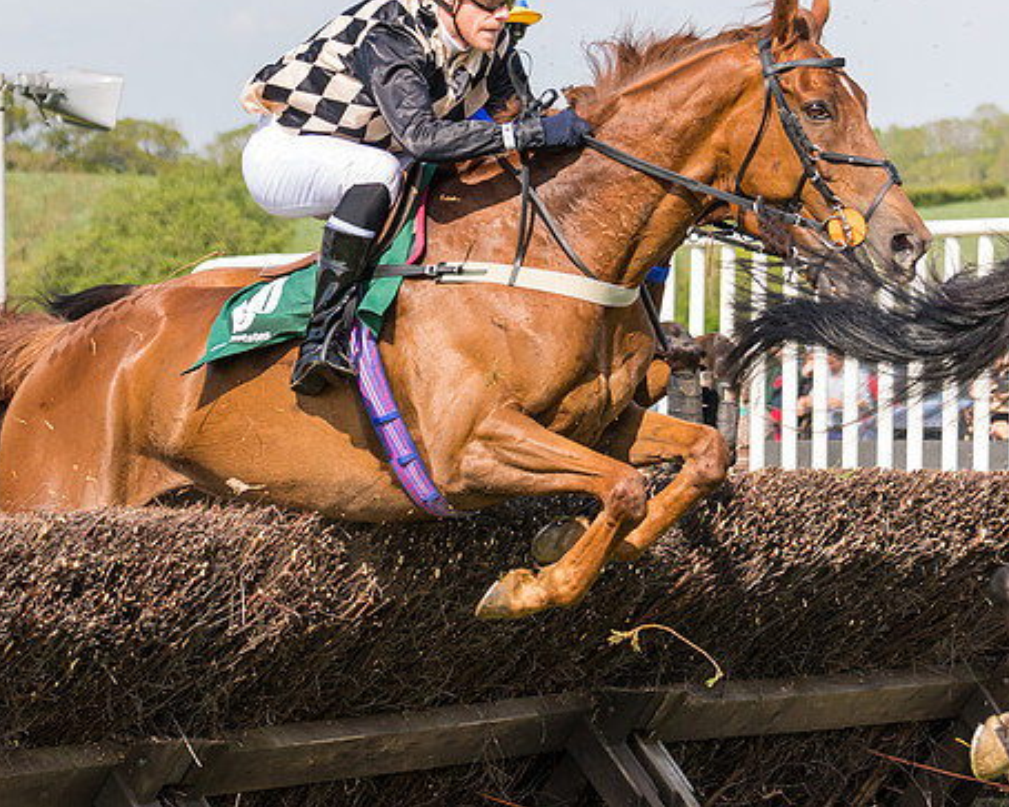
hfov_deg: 11.5
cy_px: 380
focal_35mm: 167
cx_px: 204
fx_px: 4986
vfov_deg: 9.3
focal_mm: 70
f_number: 4
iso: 400
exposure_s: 1/2500
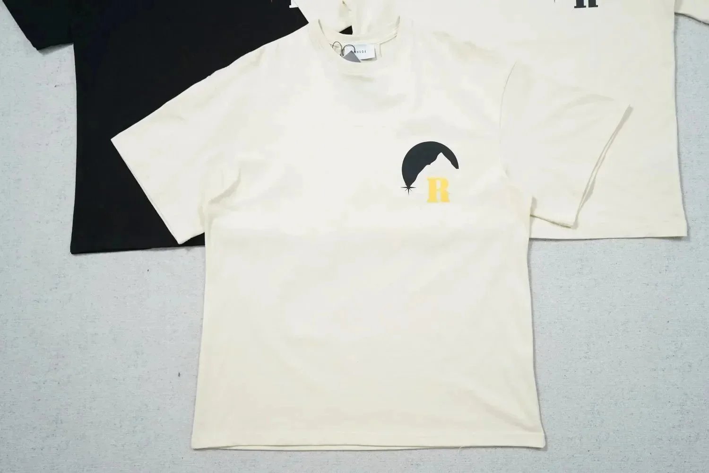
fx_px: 689
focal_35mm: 35
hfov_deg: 54.4
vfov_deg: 37.9
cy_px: 236
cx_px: 354
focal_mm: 35
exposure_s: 1/100
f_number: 10
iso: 1600
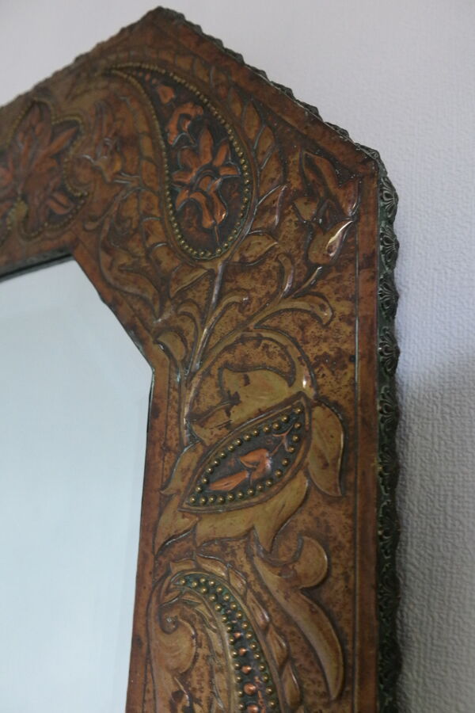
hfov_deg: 43.6
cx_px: 238
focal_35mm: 30
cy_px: 356
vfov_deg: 61.9
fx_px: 594
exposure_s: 1/40
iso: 3200
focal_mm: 20
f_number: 5.6
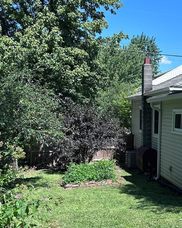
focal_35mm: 47
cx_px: 124
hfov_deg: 31.8
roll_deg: -2.1
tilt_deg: -6.1
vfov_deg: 39.2
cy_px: 147
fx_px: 316
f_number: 1.5
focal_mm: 5.7
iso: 50
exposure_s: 1/1934
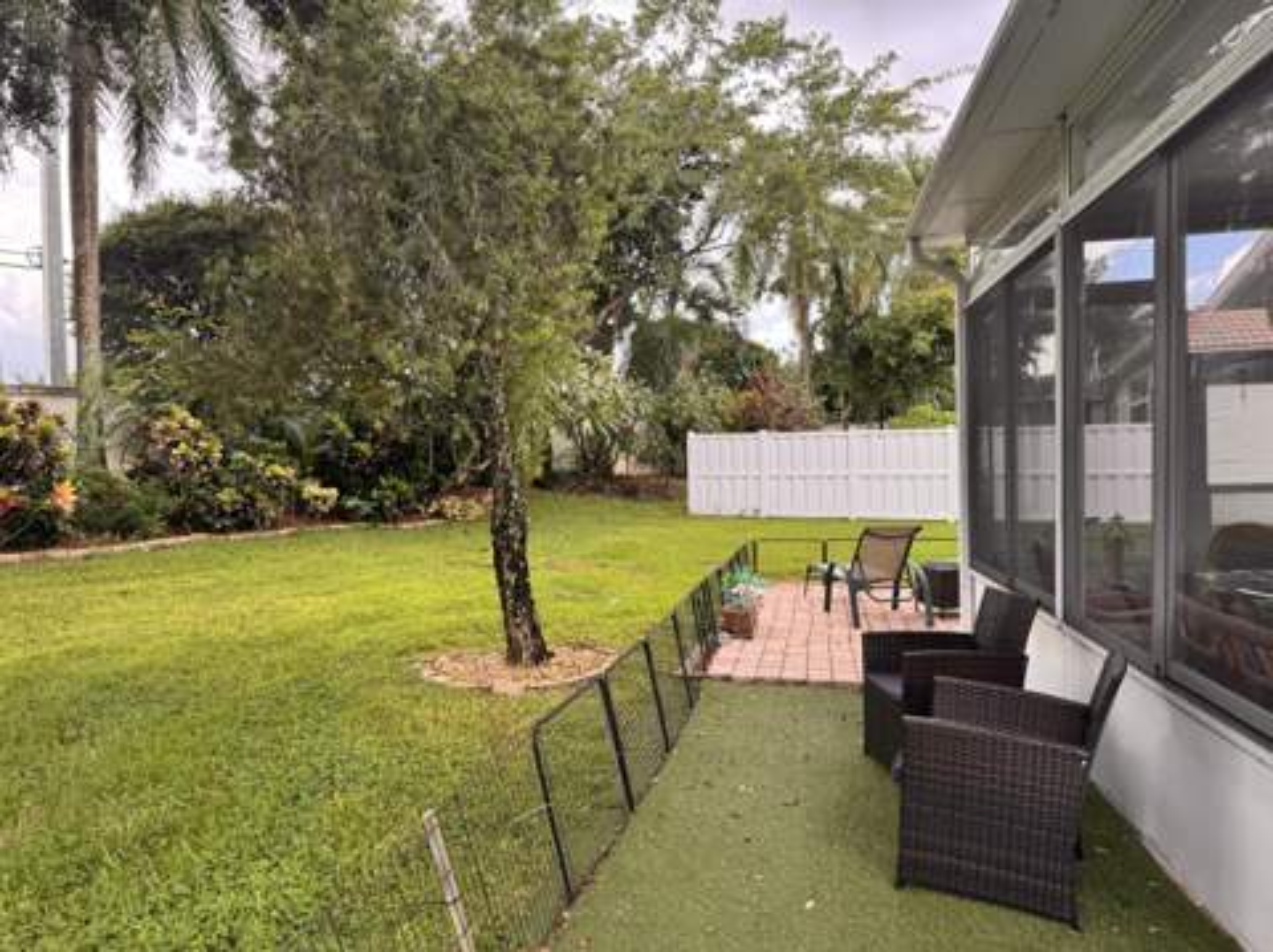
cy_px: 476
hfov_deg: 71.7
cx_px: 636
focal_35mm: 24
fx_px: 882
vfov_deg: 56.7
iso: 80
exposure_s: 1/535
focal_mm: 6.76
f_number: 1.78
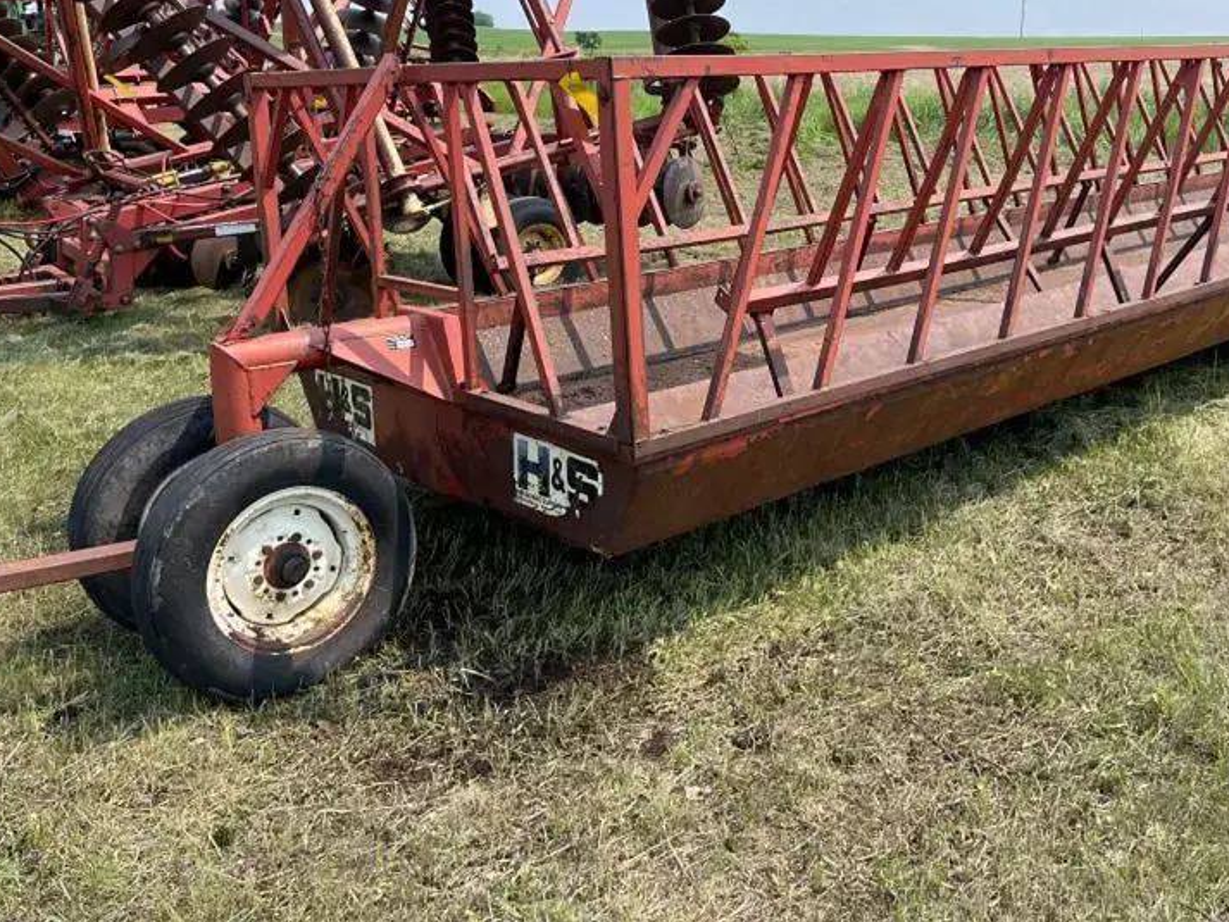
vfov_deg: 40.2
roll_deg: +0.0
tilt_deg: -7.8
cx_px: 779
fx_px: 1243
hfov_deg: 52.0
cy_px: 303
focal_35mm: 35
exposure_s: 1/2123
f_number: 1.6
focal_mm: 5.1
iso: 32
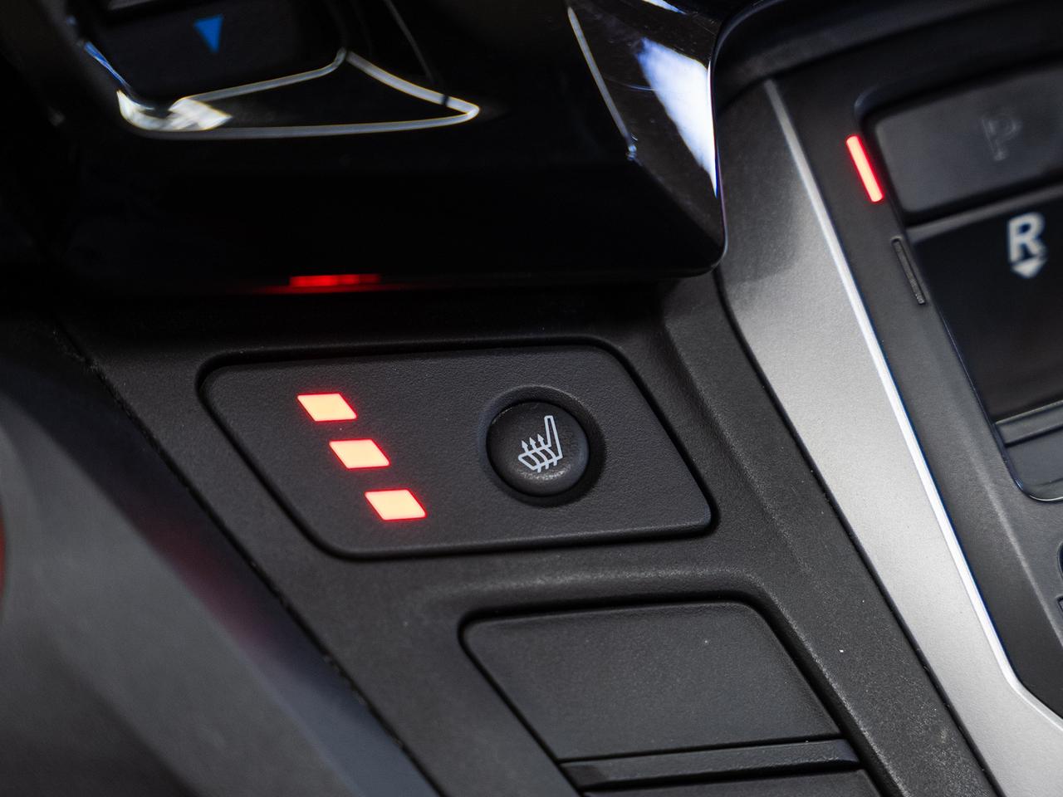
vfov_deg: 18.0
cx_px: 562
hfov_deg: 23.8
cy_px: 453
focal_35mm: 82
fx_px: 2519
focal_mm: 60.7
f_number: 4
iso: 400
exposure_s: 1/40
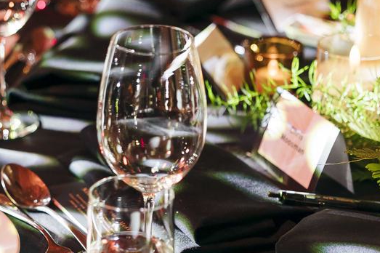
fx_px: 1614
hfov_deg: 13.4
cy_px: 250
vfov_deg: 8.9
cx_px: 85
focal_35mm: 153
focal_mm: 50
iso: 800
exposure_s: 1/100
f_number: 2
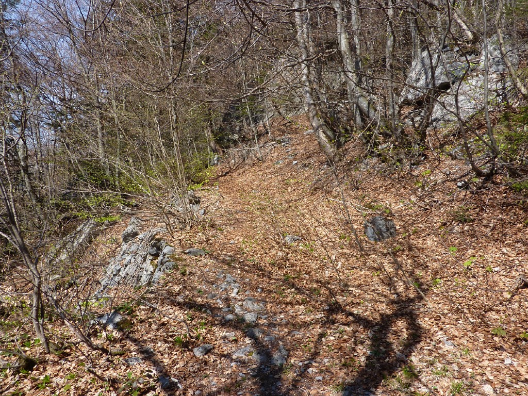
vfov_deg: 54.9
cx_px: 264
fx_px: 381
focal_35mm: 25
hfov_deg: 69.4
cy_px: 198
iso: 80
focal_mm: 4.1
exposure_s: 1/400
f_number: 4
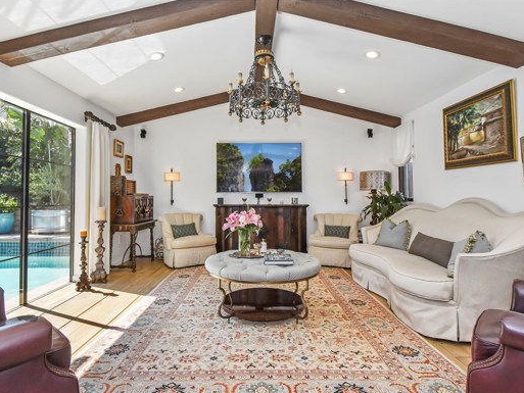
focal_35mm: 18
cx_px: 276
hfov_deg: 87.7
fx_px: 273
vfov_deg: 71.5
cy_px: 215
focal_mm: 10
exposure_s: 1/250
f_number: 9
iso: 1000
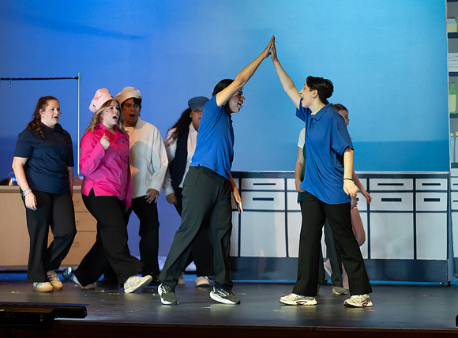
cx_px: 238
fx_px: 2312
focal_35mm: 176
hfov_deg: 11.3
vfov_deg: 8.4
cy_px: 174
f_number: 2.8
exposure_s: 1/400
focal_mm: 130
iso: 2800
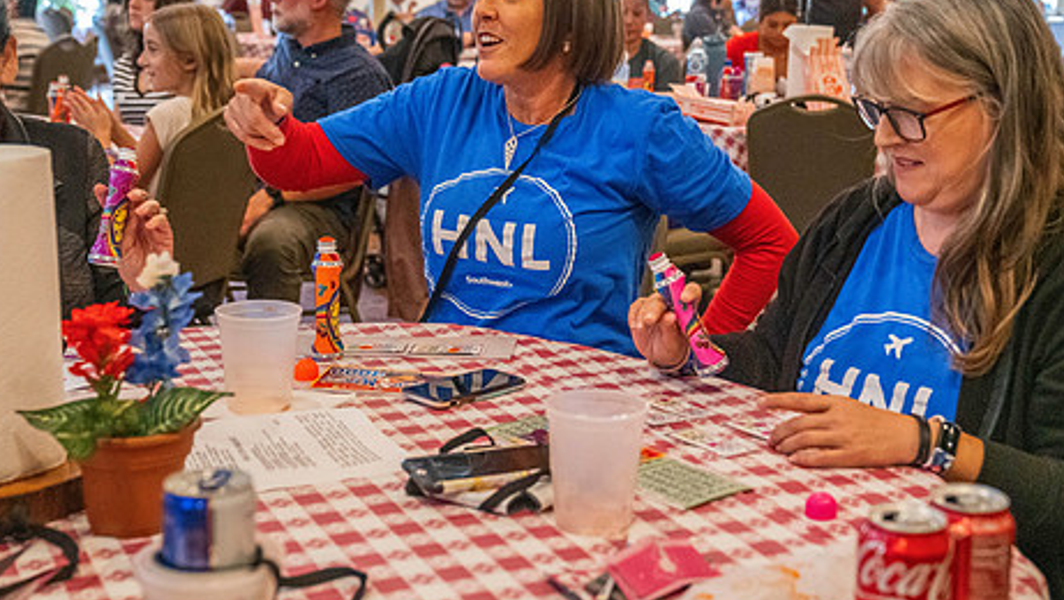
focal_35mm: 54
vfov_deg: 22.2
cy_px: 211
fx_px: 1524
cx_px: 598
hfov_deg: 38.4
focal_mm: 41
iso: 12800
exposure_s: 1/200
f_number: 4
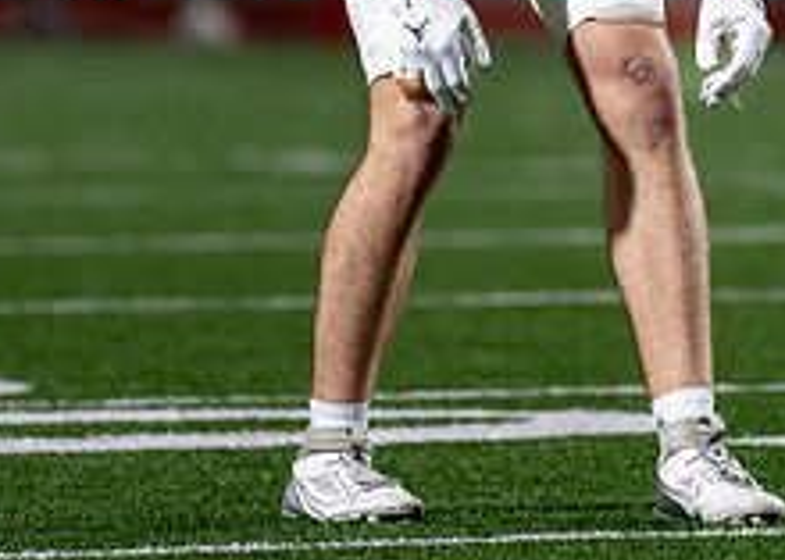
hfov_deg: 3.0
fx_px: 15178
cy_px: -213
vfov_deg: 2.1
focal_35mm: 681
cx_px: 597
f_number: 2.8
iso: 3200
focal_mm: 200
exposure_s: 1/1250
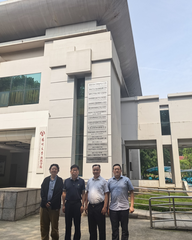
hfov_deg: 51.5
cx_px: 101
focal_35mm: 28
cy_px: 119
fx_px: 199
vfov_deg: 62.2
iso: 50
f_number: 2
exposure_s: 1/2532
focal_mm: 6.98
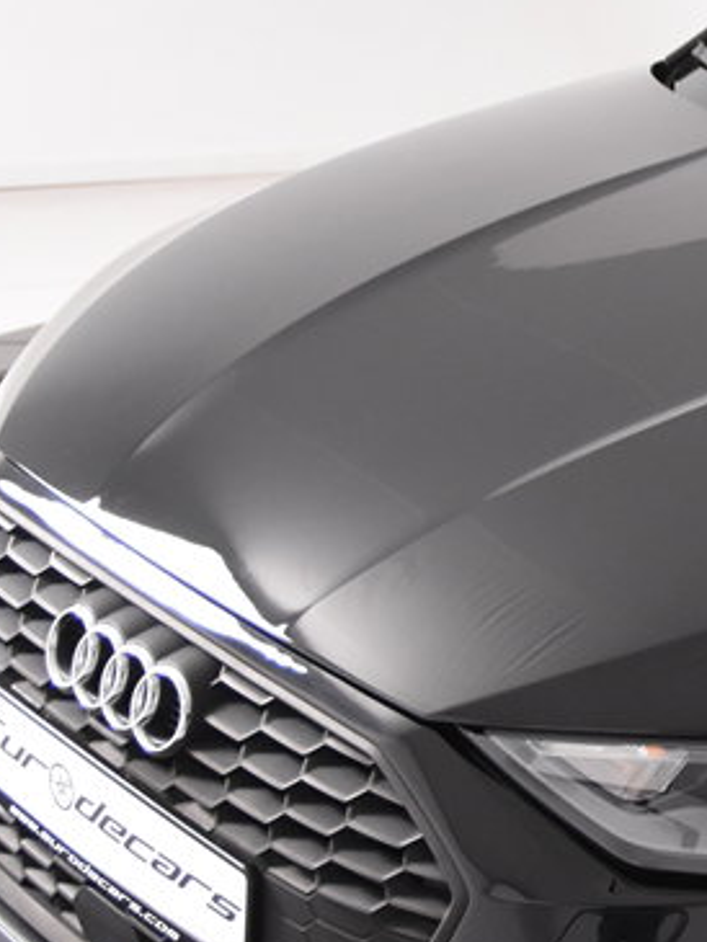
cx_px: 1081
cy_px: 579
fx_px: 2640
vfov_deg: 20.2
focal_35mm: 97
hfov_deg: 14.2
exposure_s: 1/40
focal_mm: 24
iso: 1600
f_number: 3.2
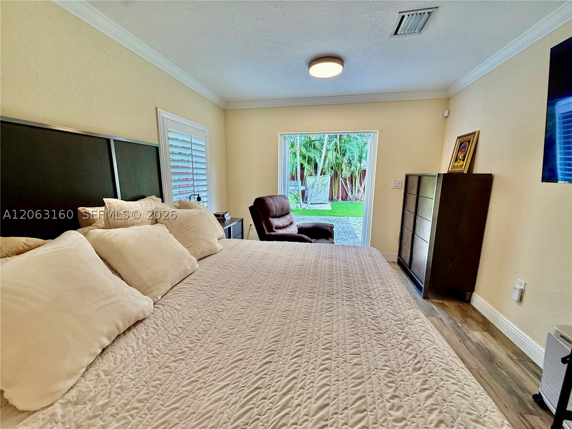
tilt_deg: -10.2
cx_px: 286
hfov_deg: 102.1
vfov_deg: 85.7
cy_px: 214
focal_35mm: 14
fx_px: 231
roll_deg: +0.0
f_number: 2.2
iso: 200
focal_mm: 2.22
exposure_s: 1/120
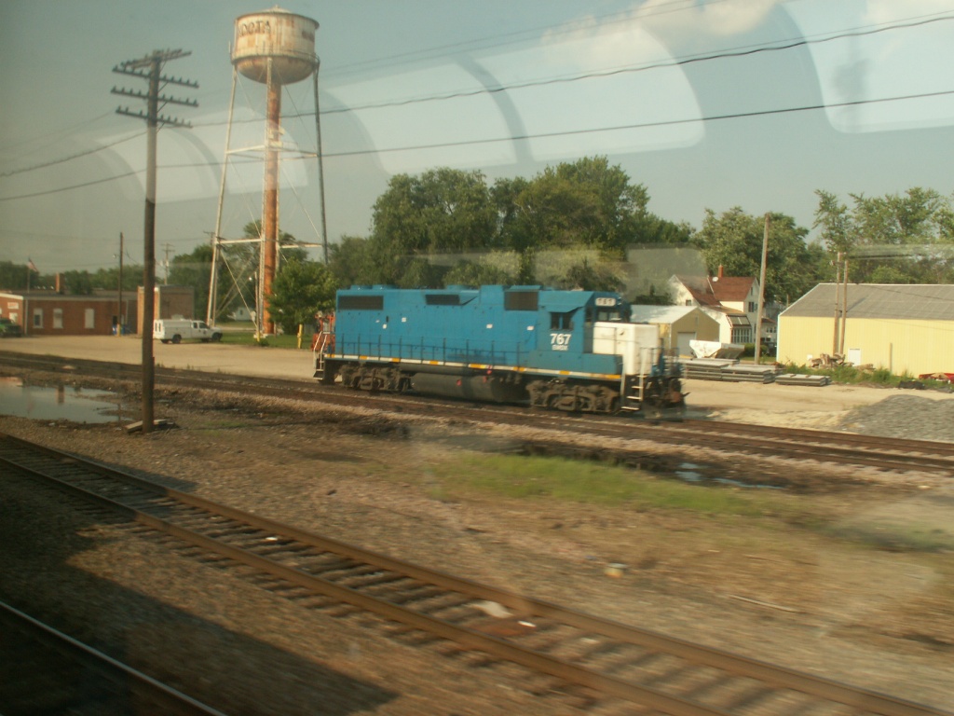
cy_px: 358
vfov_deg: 40.7
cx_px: 477
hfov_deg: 52.6
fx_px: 965
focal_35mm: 35
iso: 50
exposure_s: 1/60
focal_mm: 5.86
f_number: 5.6
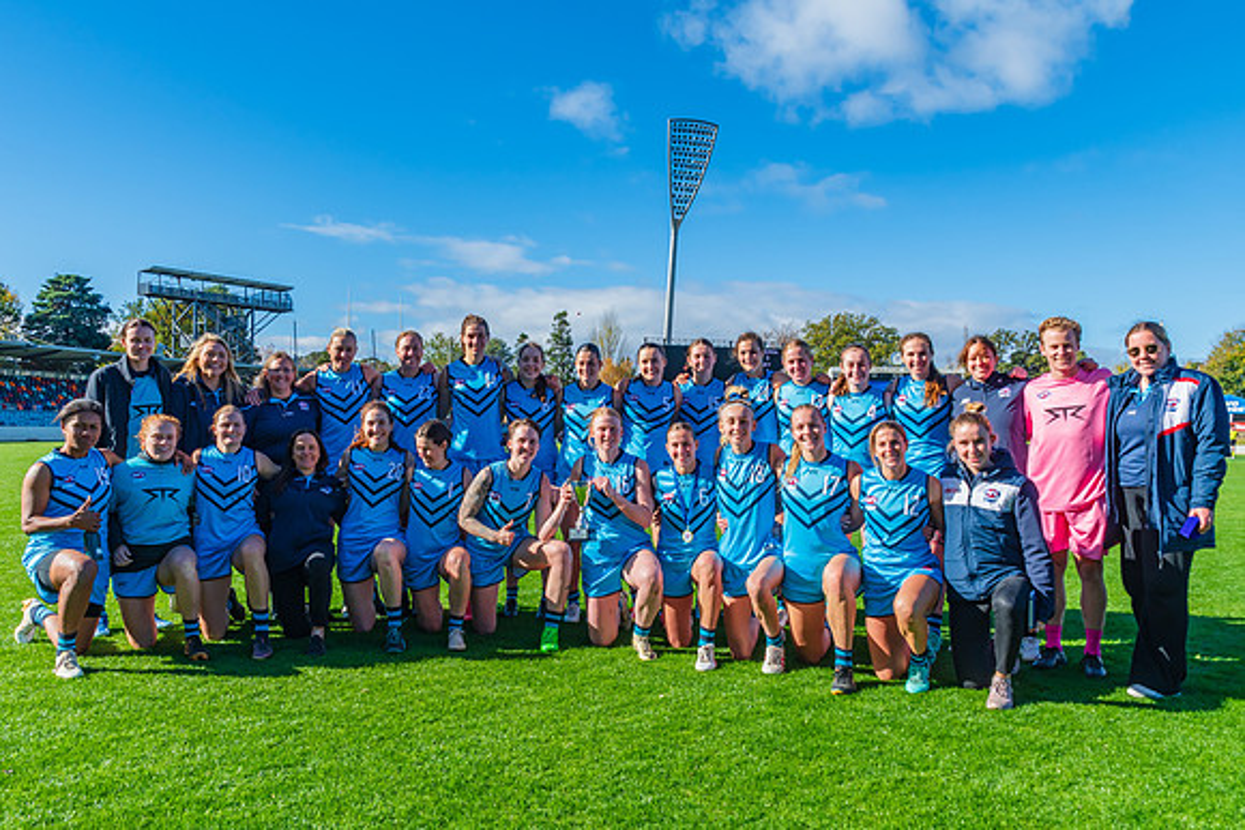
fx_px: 963
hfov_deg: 65.7
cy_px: 415
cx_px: 603
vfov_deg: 46.6
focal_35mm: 28
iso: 200
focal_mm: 18
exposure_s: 1/500
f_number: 8
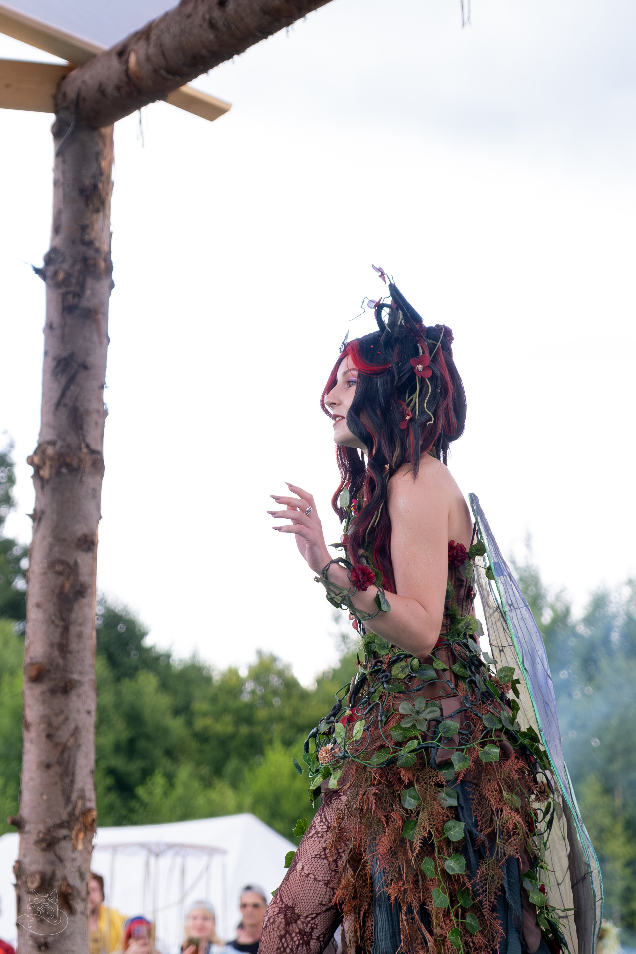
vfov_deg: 15.0
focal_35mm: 137
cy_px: 429
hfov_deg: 10.0
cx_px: 318
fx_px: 3629
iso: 800
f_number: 3.6
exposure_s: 1/640
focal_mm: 55
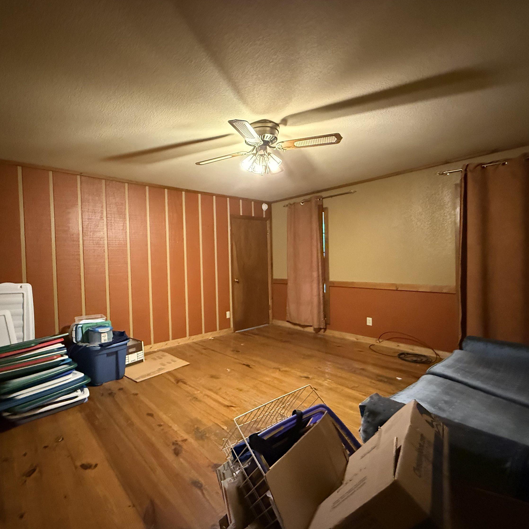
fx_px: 294
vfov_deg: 84.0
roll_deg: +1.6
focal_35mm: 17
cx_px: 216
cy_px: 268
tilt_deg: -0.2
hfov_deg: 83.1
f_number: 2.2
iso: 1250
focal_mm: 2.22
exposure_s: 1/40
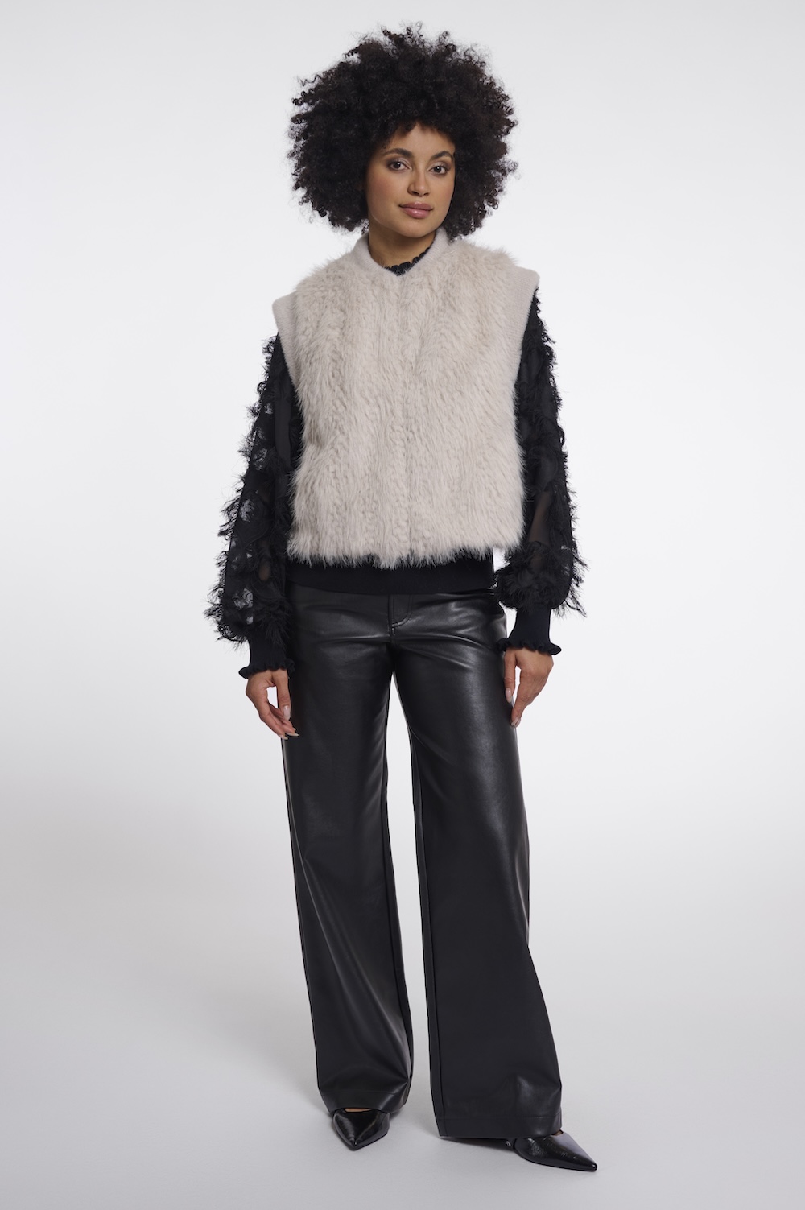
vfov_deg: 41.9
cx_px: 402
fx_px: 1579
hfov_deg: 28.6
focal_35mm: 47
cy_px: 605
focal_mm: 47
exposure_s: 1/160
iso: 125
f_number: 8
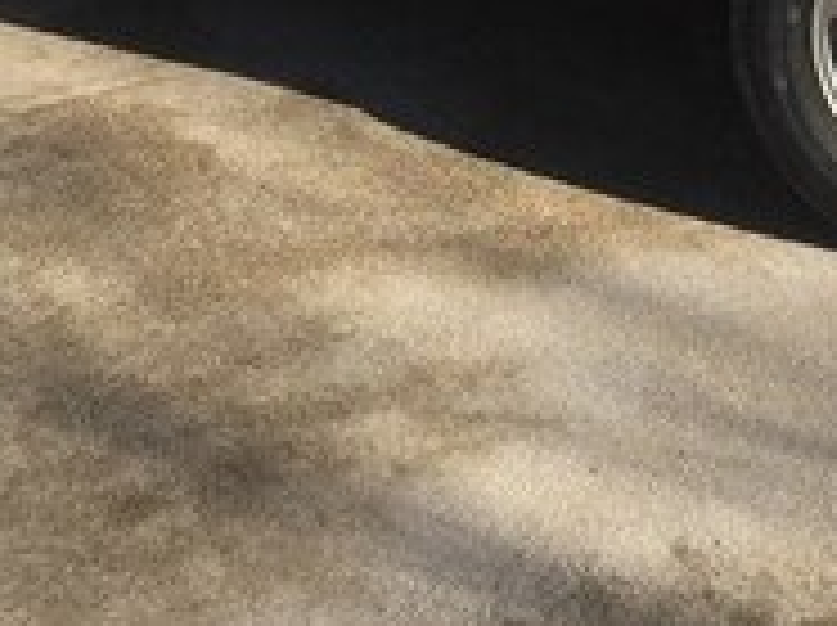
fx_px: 2487
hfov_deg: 18.8
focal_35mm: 103
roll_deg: +9.1
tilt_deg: -14.7
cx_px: 760
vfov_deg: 13.7
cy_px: -227
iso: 32
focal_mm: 4.15
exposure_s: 1/1276
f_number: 2.2
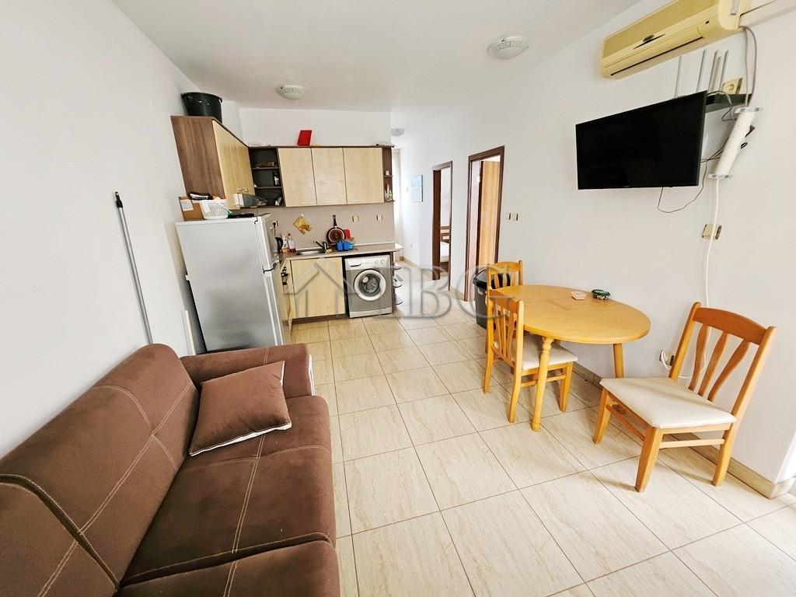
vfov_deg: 89.9
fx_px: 299
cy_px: 298
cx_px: 398
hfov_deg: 106.2
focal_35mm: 13
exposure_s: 1/50
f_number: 2.2
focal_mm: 1.7
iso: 200
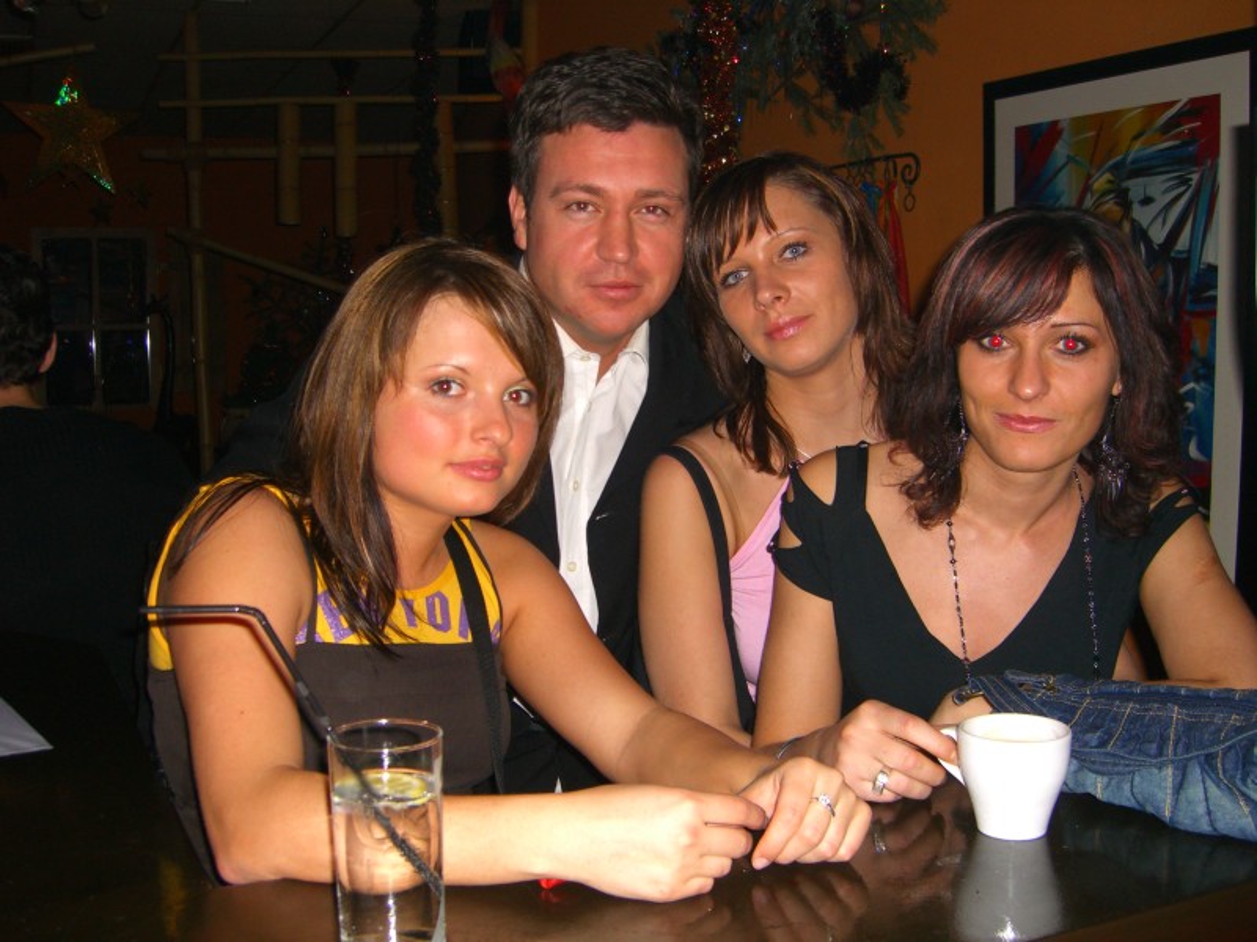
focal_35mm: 38
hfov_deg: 49.0
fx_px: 1380
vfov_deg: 37.7
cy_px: 471
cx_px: 628
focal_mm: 7.9
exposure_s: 1/60
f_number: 2.8
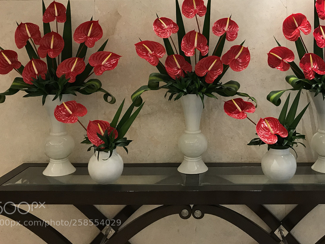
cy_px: 79
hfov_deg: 48.6
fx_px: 357
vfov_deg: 37.3
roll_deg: +0.5
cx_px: 197
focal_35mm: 38
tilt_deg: -4.1
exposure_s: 1/25
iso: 40
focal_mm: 3.99
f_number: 1.8
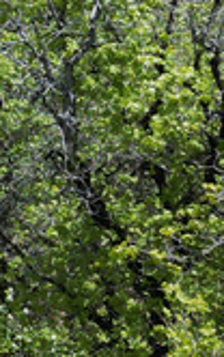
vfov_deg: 12.7
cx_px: -108
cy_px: -161
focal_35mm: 157
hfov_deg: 8.2
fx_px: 1531
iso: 140
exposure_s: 1/4000
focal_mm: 6.72
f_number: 1.7
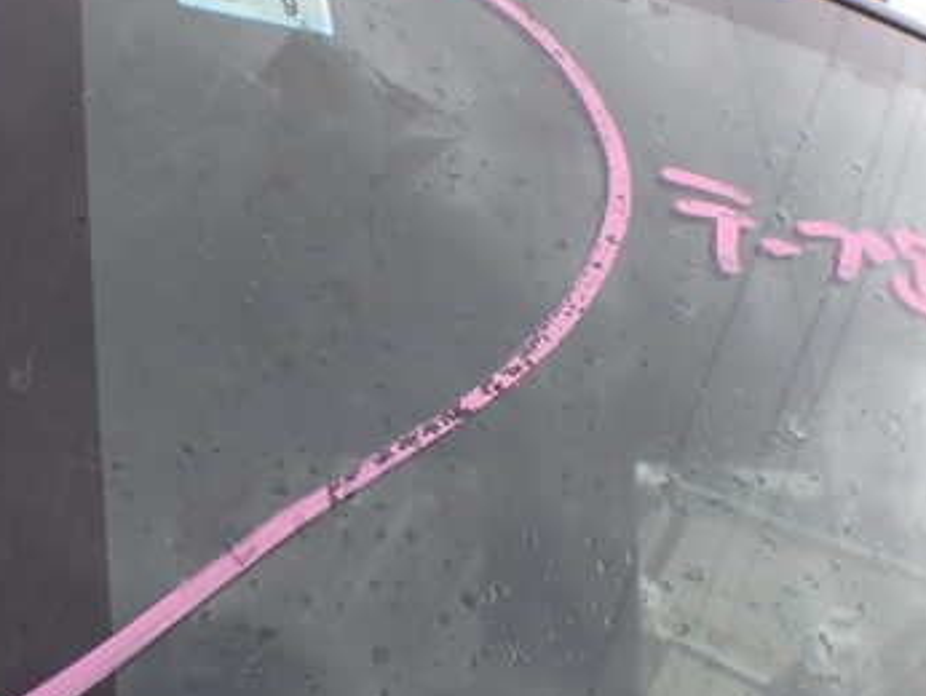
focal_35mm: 52
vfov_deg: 28.0
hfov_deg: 36.7
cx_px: 380
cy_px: 305
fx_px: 1392
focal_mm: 5.4
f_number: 3.2
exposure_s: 1/400
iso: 100
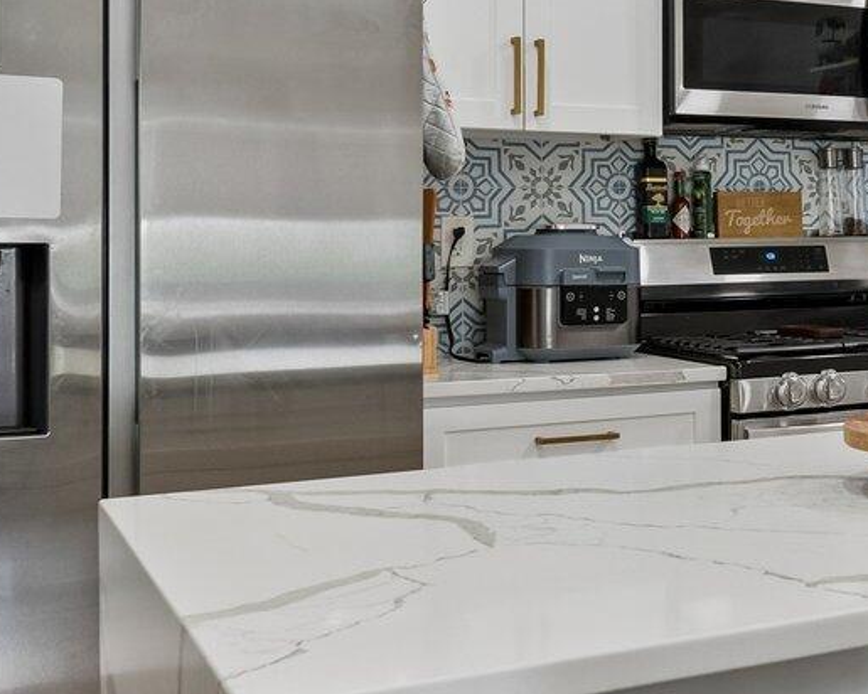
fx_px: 1439
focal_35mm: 56
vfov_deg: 26.5
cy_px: 119
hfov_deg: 30.2
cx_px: 946
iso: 400
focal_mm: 15
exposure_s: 1/30
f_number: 7.1
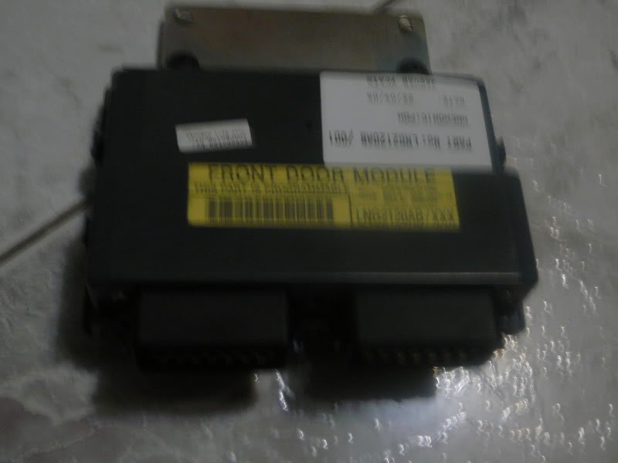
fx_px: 803
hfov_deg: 42.1
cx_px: 309
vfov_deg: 32.2
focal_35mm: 45
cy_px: 232
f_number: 3.2
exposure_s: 1/8
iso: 200
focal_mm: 6.7
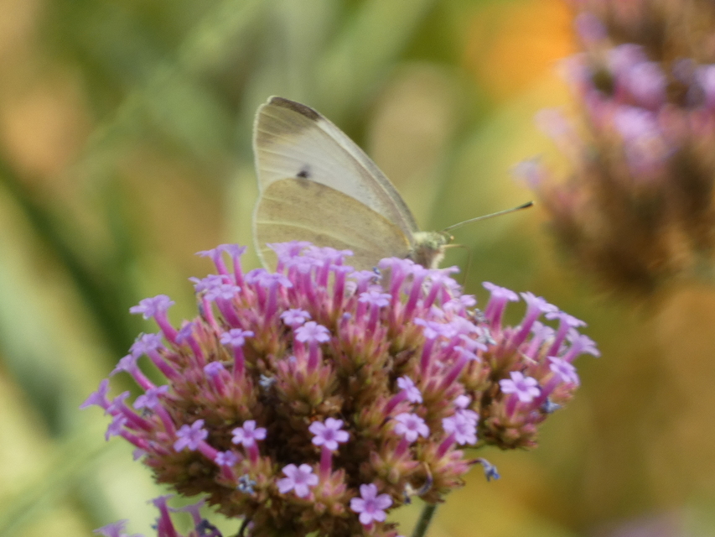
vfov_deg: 1.3
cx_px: 358
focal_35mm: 1169
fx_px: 24149
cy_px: 268
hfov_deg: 1.7
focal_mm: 209.4
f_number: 5.8
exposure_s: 1/125
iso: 100
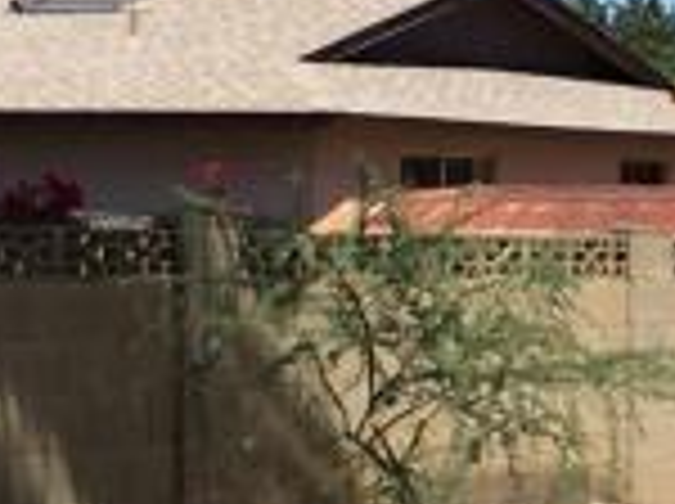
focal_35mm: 198
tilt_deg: -1.0
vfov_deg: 7.5
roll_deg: -1.1
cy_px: 432
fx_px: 3855
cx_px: 1264
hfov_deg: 9.5
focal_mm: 4.15
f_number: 2.2
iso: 25
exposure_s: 1/2079
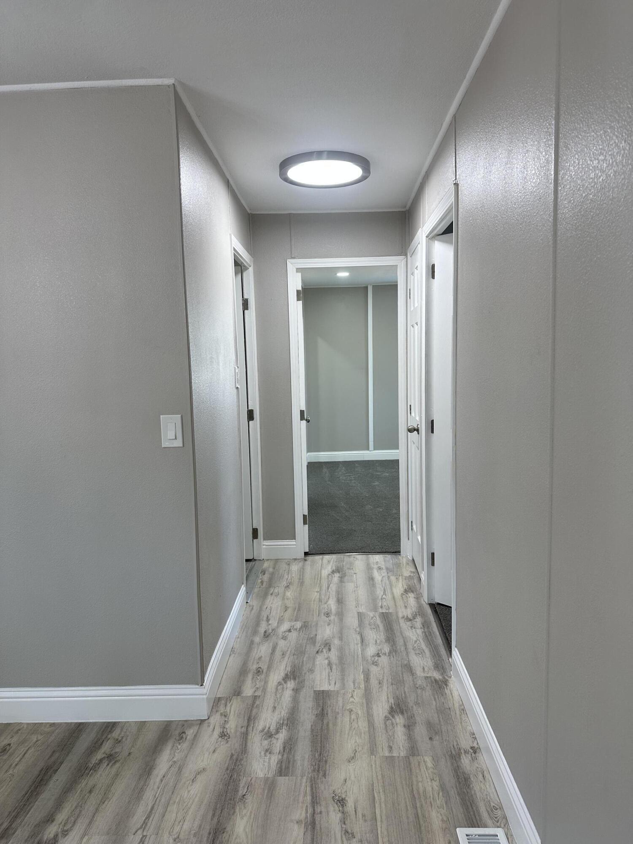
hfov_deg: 56.8
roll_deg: +0.1
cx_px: 316
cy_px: 422
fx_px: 585
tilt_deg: -5.2
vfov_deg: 71.6
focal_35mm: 24
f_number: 1.78
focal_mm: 6.86
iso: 100
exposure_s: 1/130
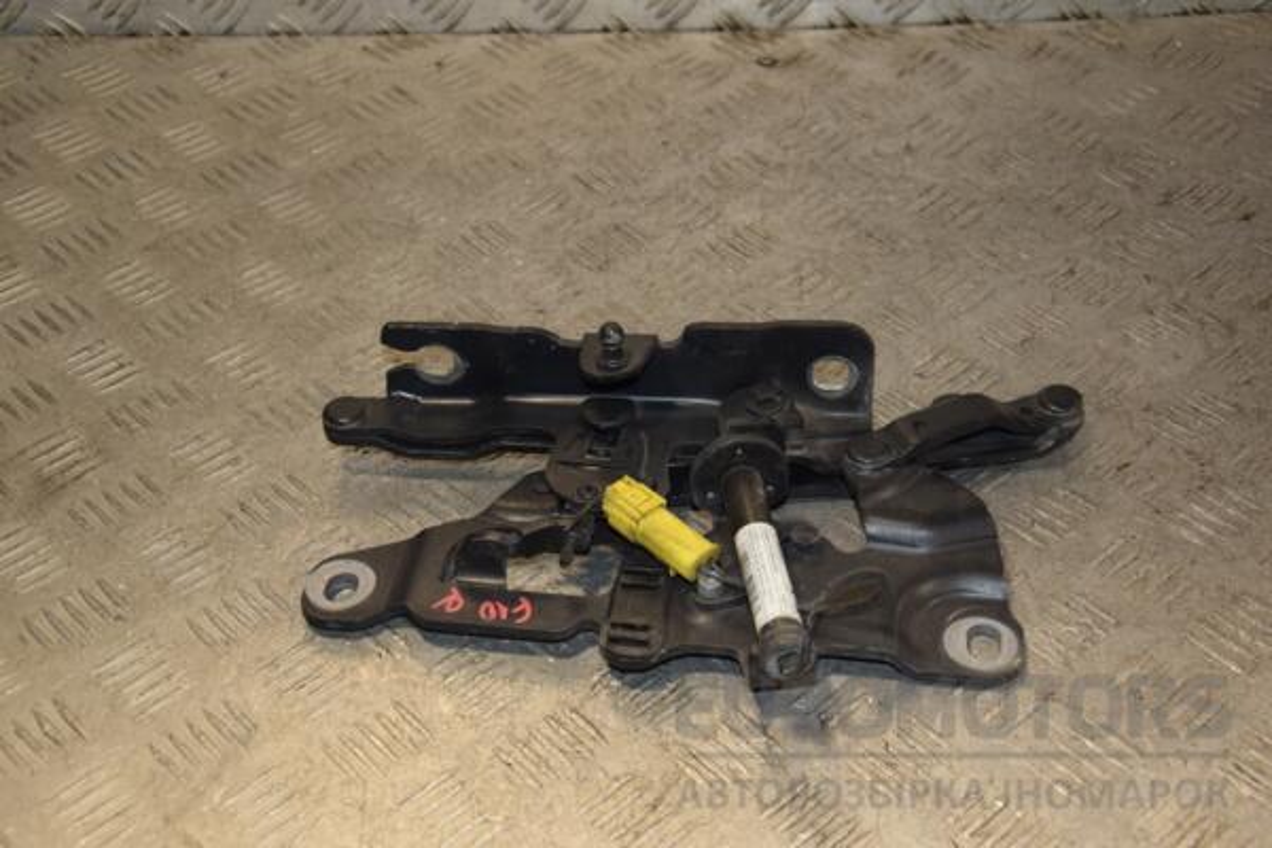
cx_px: 636
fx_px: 2120
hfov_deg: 33.4
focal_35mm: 60
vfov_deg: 22.6
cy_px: 424
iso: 800
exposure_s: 1/200
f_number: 5.6
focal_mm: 40
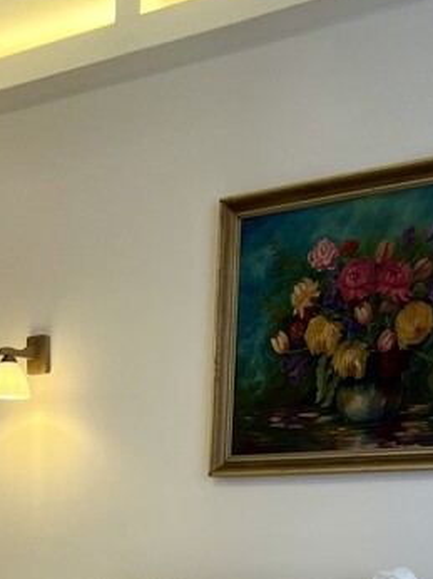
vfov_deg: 23.4
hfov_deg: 19.0
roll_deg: -1.2
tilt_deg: -3.4
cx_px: 120
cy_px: 671
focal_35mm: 77
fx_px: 1286
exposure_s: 1/145
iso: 32
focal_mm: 5.7
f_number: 1.5
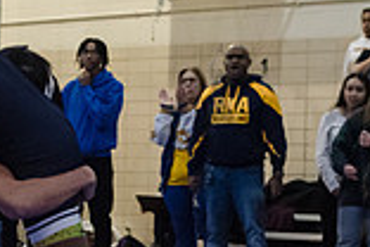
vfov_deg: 7.4
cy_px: 198
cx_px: -88
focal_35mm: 186
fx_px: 1912
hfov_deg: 10.8
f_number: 3.2
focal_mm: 50
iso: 8000
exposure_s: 1/400
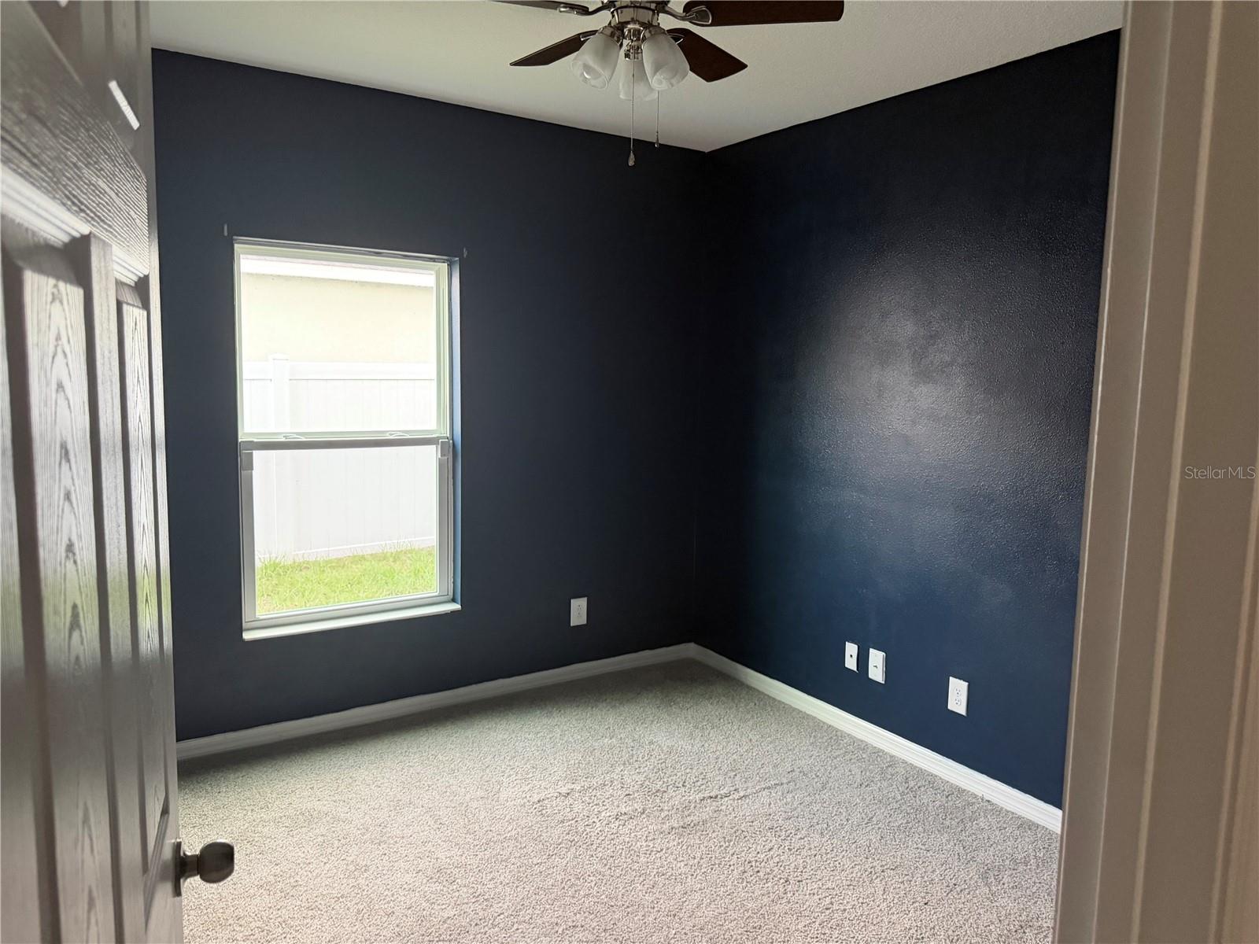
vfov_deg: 56.8
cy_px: 472
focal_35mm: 24
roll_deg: -1.2
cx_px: 630
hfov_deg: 71.6
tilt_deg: -6.7
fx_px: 873
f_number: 1.78
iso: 500
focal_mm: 6.76
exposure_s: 1/60
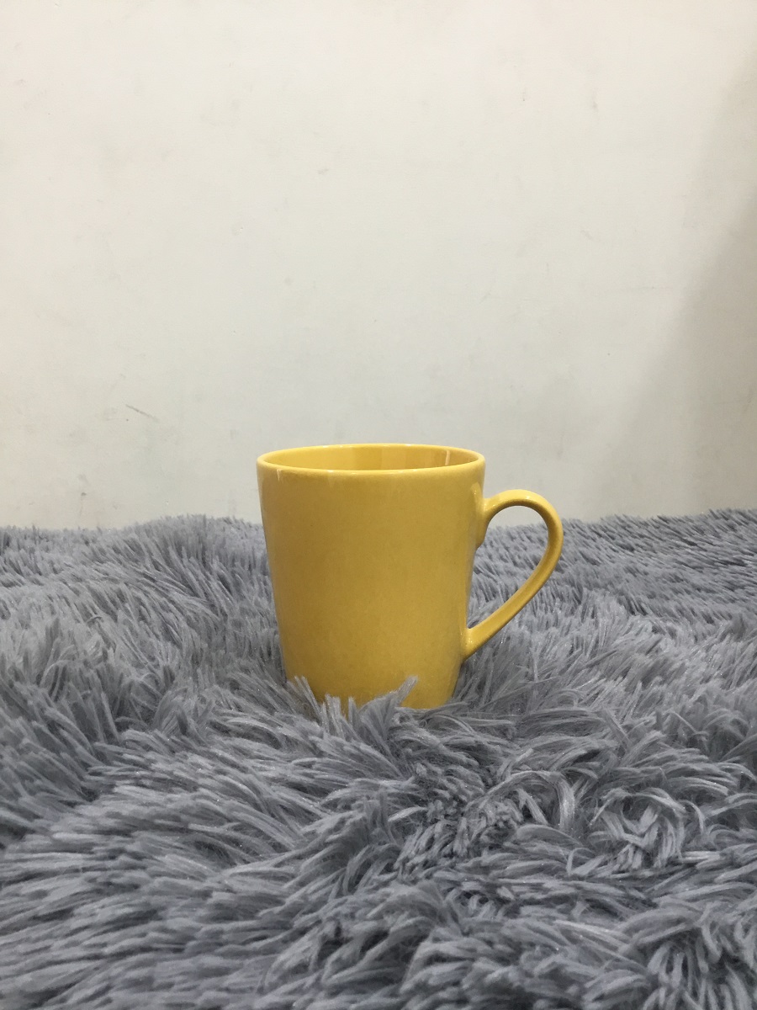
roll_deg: +1.3
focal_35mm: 31
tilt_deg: -9.7
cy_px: 505
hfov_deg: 45.4
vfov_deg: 58.4
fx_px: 904
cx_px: 378
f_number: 2.4
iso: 100
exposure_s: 1/33
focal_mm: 3.3
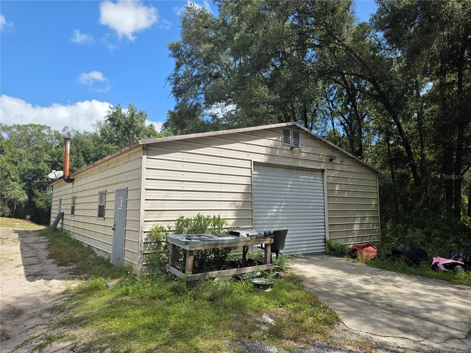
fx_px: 313
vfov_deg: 58.9
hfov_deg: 73.9
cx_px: 236
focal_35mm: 23
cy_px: 176
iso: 80
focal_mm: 6.3
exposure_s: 1/4237
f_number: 1.7
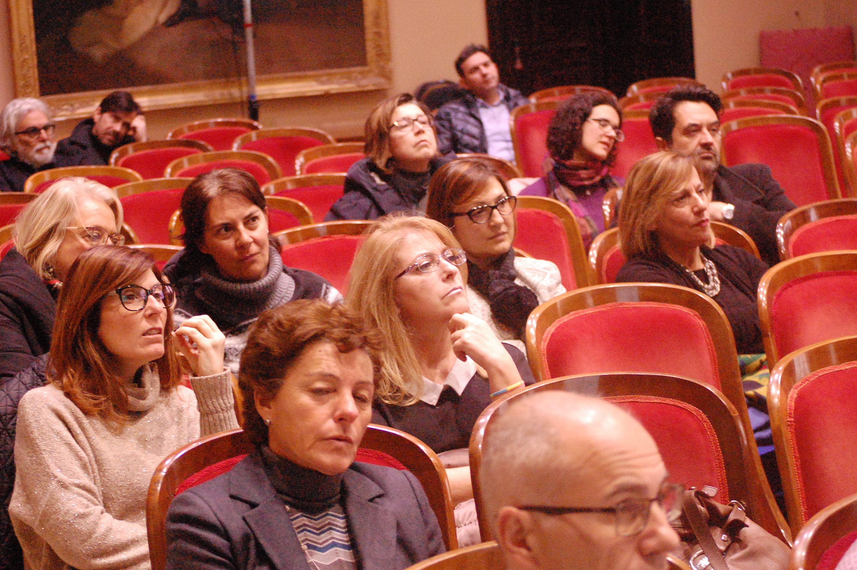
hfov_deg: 23.3
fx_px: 2082
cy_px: 285
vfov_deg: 15.6
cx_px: 418
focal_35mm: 88
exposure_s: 1/40
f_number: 4
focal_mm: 55
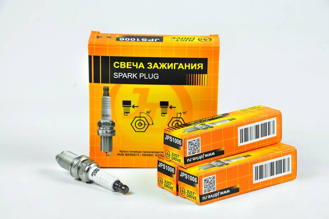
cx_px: 164
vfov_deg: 8.7
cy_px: 110
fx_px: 1437
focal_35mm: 158
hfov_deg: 13.1
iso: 200
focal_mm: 105
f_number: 10
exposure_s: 1/125
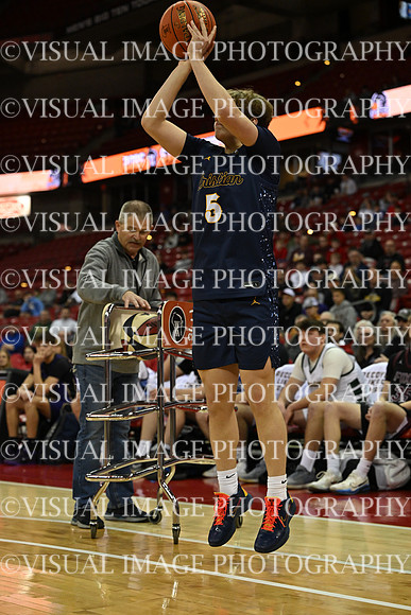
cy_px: 308
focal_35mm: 70
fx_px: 1198
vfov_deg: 28.8
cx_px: 206
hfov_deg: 19.5
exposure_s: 1/1000
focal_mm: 70
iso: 3200
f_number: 3.5
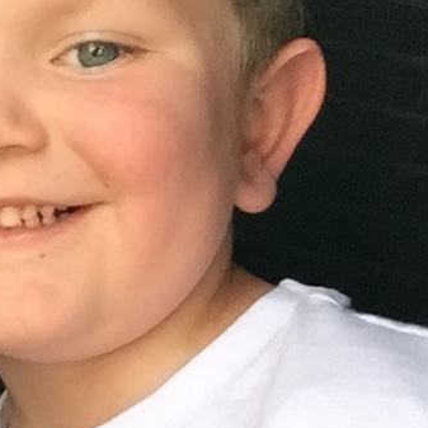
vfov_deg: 16.6
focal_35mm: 104
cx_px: -160
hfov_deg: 15.7
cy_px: 344
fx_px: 1455
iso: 64
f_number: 2.2
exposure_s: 1/120
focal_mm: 2.65
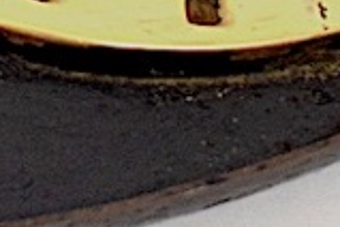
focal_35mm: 396
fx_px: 3738
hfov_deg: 5.1
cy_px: -406
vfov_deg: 3.4
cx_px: -359
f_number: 4.5
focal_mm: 35
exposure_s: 1/60
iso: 1100
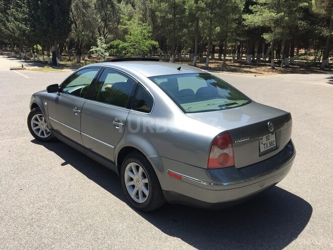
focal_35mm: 29
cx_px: 166
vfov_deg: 48.2
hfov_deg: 61.7
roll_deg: -3.0
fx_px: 279
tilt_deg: -12.8
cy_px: 125
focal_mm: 4.15
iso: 25
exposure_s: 1/810
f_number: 2.2
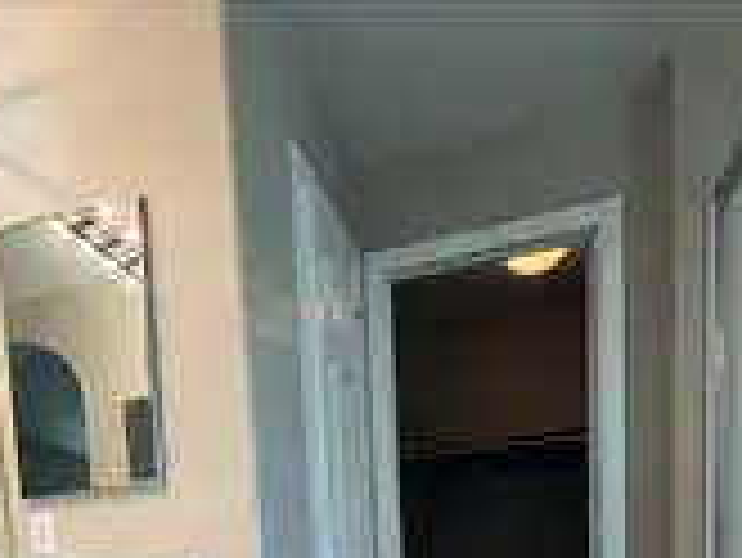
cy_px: 670
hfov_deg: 53.0
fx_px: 729
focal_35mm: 34
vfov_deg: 33.8
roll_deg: +3.7
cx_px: 256
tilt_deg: -4.6
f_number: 2.2
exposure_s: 1/120
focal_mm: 2.22
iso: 160
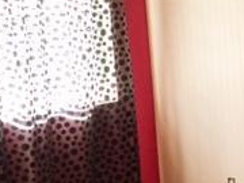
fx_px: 726
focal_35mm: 103
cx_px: 404
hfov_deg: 16.7
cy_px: 100
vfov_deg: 14.4
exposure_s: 1/15
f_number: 2.2
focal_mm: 4.15
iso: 50
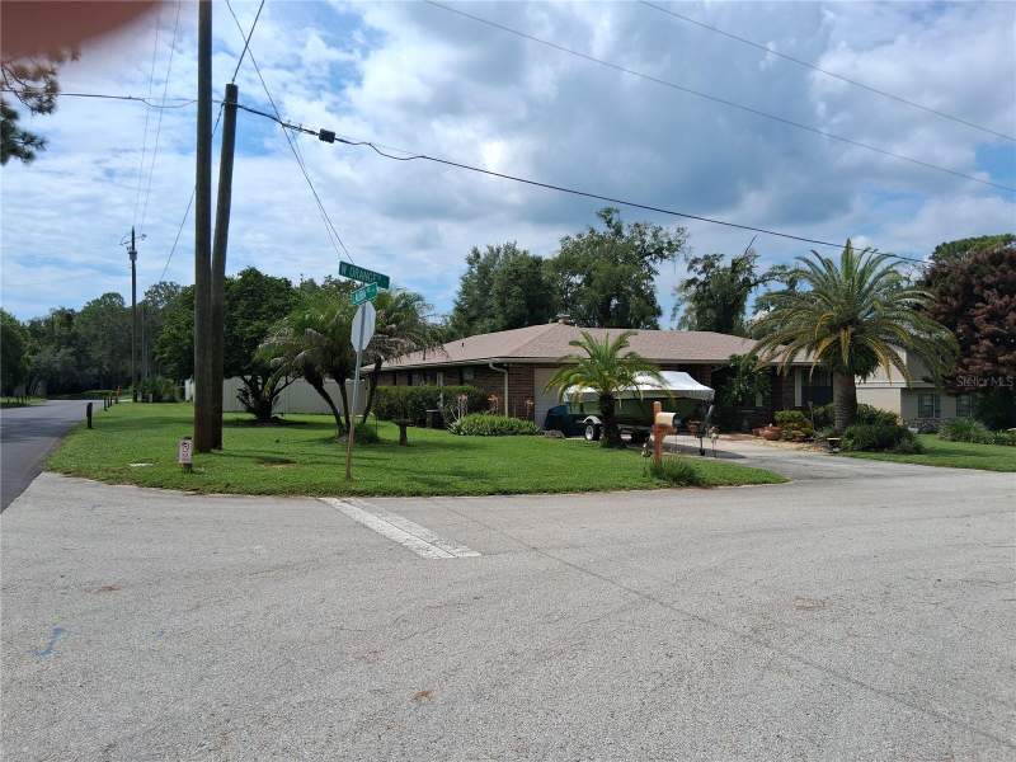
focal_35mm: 26
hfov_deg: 67.3
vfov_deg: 53.1
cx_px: 508
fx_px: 763
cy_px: 381
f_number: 1.8
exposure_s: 1/920
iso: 25
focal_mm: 3.98
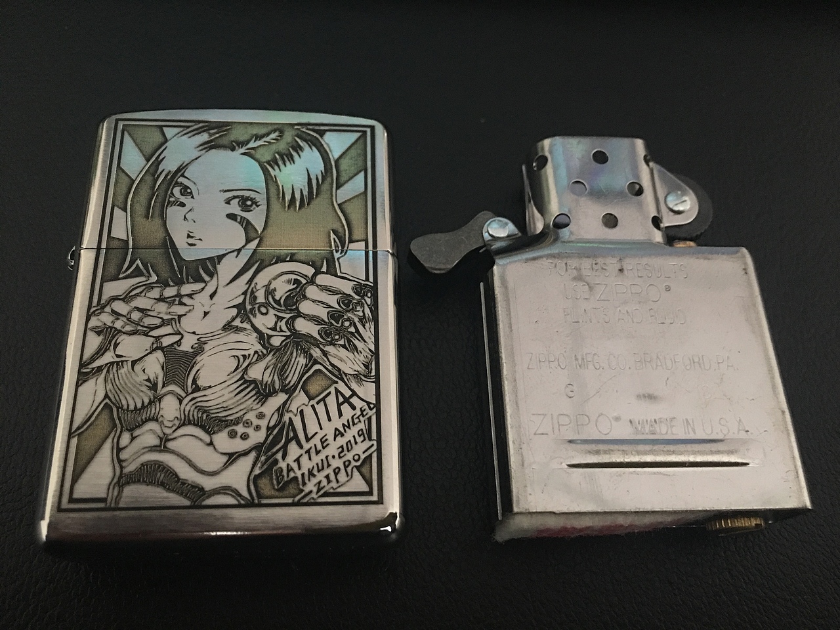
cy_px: 315
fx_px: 704
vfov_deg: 48.2
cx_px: 420
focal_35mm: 29
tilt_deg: -64.2
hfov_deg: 61.7
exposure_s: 1/4
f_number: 2.2
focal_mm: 4.15
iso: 125
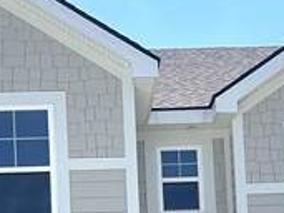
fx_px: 1230
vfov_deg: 9.6
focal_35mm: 150
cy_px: 326
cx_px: 149
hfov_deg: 13.2
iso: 32
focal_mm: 5.1
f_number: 1.6
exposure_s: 1/4902
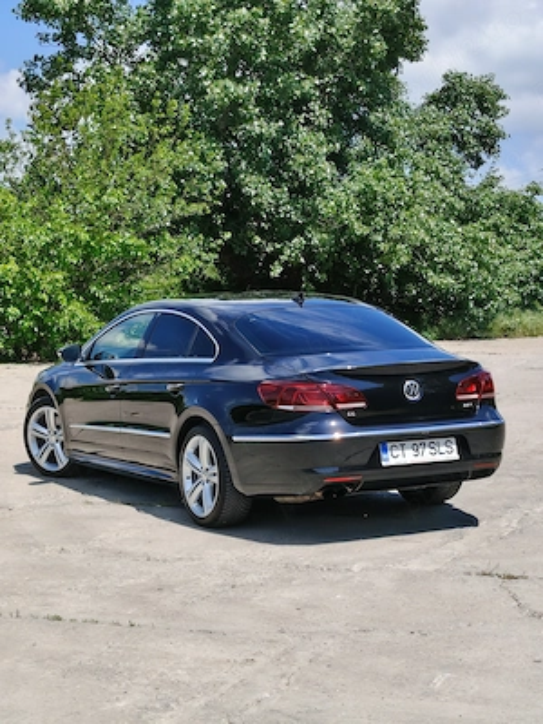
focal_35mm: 71
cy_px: 362
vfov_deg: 27.4
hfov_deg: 20.7
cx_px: 272
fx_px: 1485
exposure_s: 1/657
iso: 100
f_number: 1.75
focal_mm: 5.25
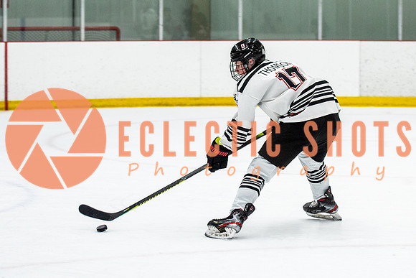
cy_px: 131
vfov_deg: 9.8
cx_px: 258
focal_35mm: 140
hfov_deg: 14.6
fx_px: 1624
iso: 720
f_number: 2.8
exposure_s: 1/400
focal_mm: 70
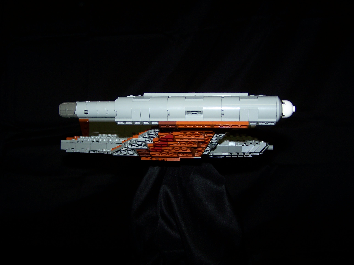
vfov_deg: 37.7
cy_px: 132
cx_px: 177
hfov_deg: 49.0
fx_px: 389
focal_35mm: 38
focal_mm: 6.3
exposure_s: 1/60
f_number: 2.8
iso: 80
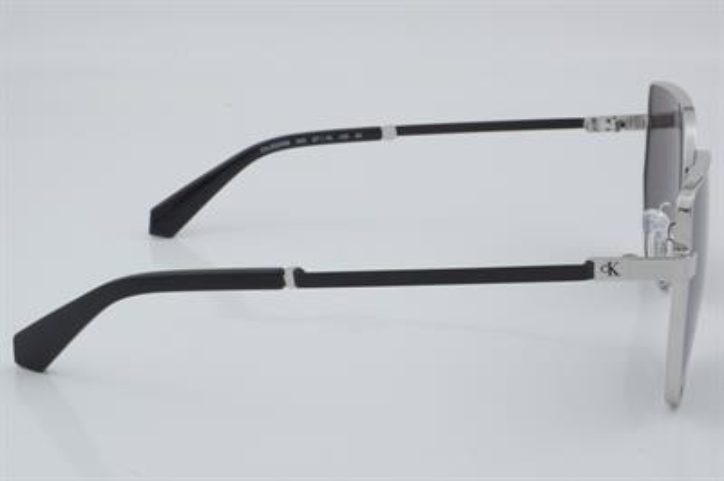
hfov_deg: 27.0
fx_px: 1507
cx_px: 362
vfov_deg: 18.2
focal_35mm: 75
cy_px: 240
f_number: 32
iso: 100
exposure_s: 1/3
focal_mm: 50
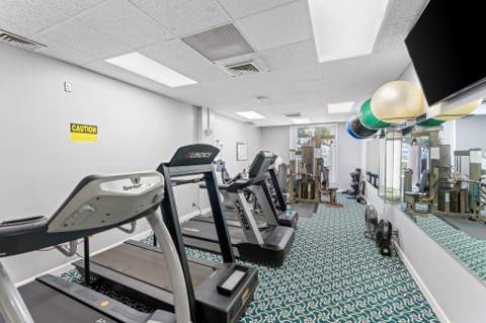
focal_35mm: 15
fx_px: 201
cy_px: 162
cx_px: 243
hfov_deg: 100.8
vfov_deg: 77.6
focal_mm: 14.9
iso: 200
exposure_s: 2
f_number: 8
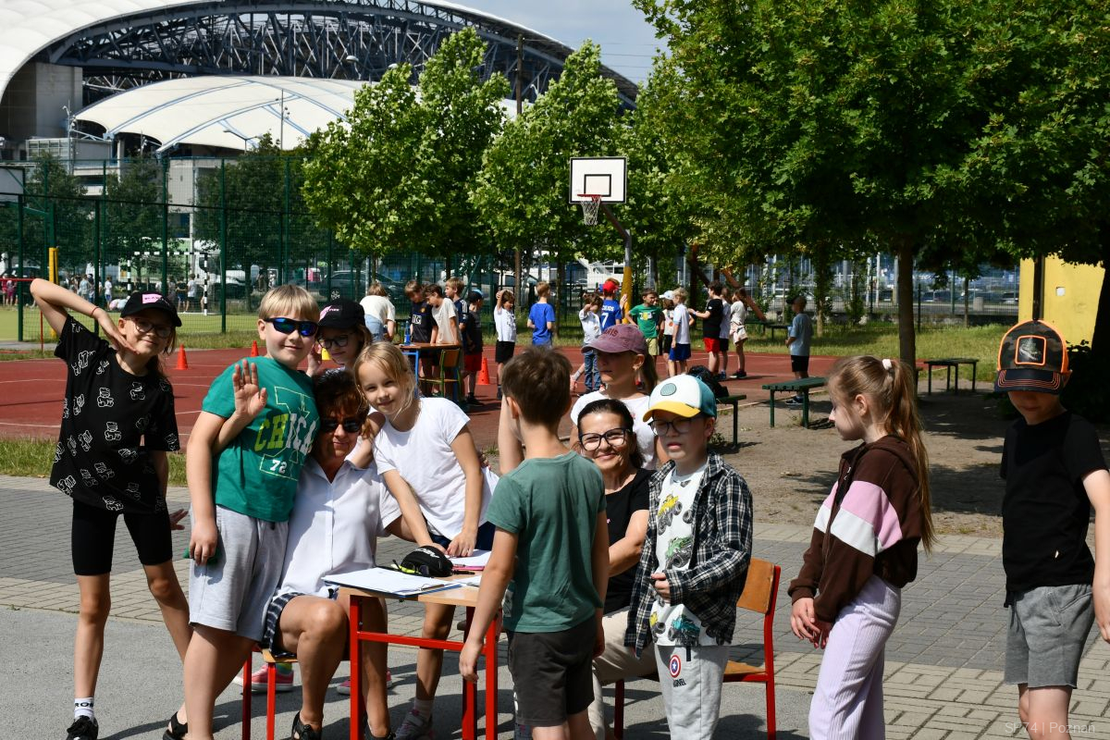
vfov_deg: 23.8
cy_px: 370
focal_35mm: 57
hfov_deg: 35.1
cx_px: 555
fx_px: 1757
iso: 100
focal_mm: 38
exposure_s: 1/320
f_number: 9
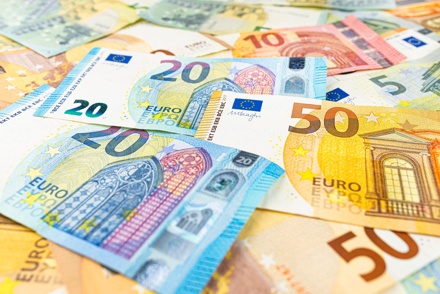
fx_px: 428
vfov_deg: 37.9
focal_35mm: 35
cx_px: 220
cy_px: 147
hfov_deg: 54.4
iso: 50
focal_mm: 35
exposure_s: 1/8
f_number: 8
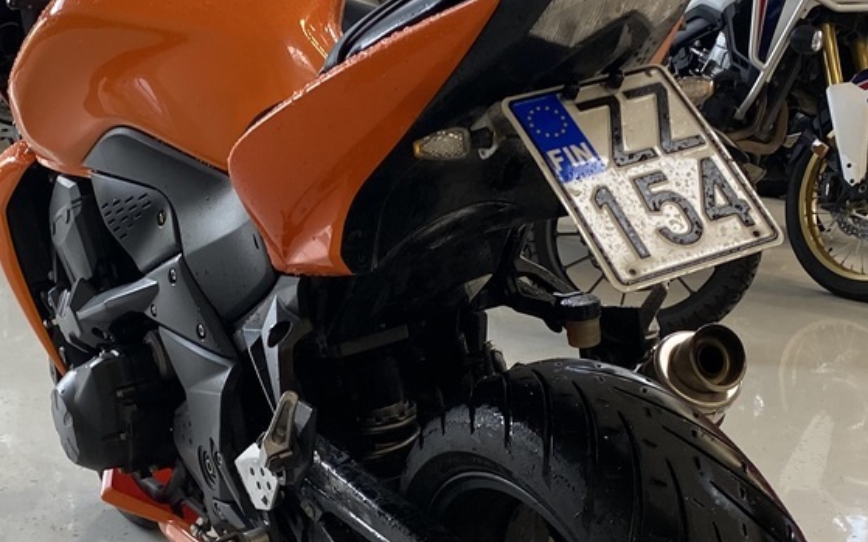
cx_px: 356
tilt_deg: -11.1
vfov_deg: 18.3
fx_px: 1679
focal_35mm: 71
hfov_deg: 28.9
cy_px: 353
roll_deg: -2.3
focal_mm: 4.25
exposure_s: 1/100
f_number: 1.8
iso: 100
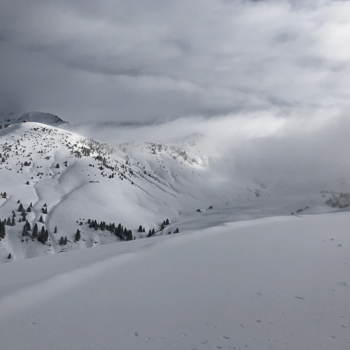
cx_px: 155
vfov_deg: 48.4
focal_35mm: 34
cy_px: 171
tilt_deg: +0.1
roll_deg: -1.4
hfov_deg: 48.4
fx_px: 389
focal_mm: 4
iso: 25
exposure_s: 1/8130
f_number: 1.8
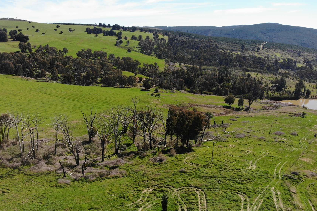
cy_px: 126
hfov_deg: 65.5
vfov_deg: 46.2
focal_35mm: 28
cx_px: 159
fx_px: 247
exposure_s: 1/760
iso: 100
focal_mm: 4.5
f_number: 2.8
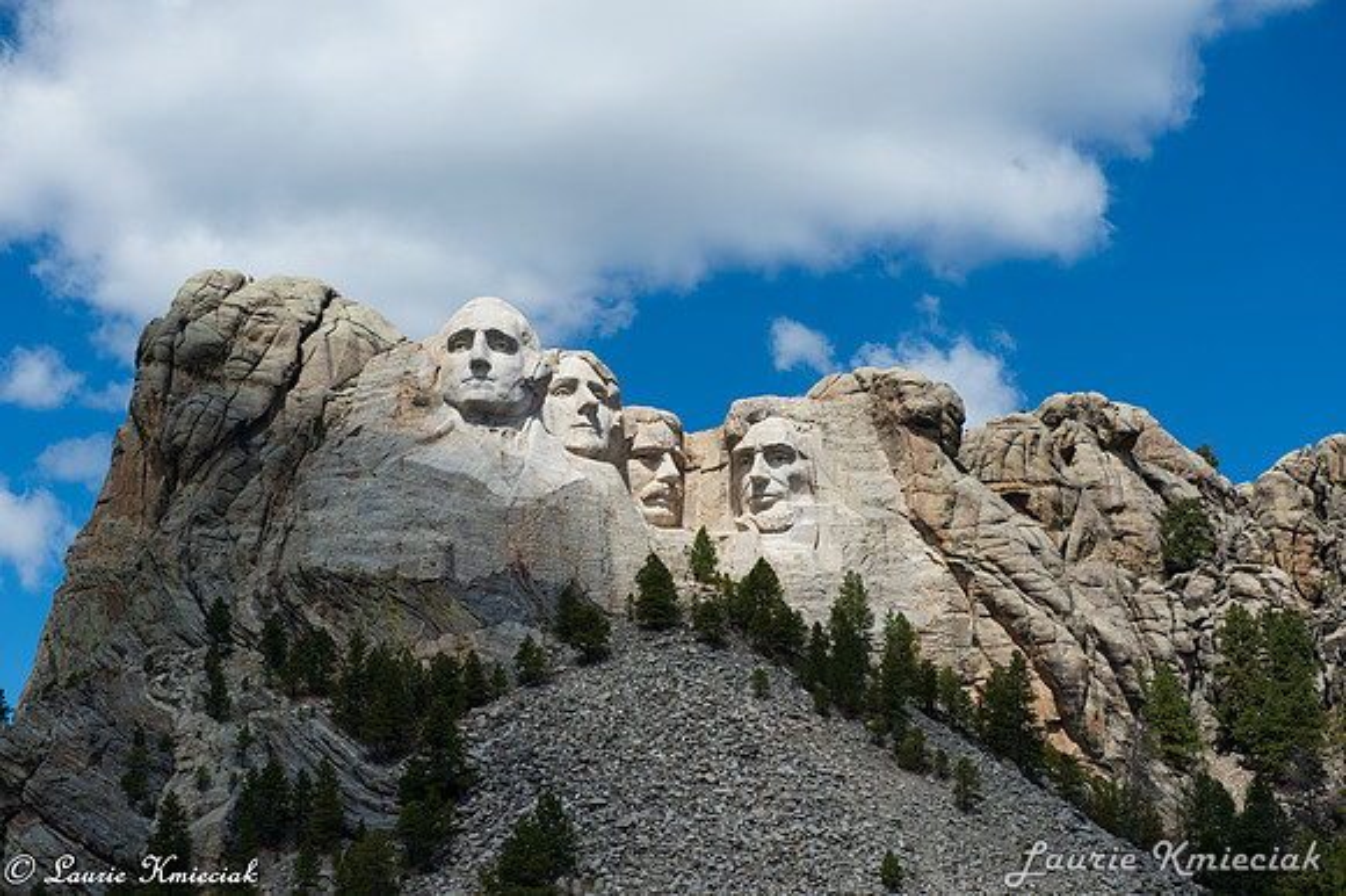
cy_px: 448
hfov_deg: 30.5
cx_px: 673
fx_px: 2466
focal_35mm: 66
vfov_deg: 20.6
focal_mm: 66
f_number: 8
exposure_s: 1/500
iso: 110
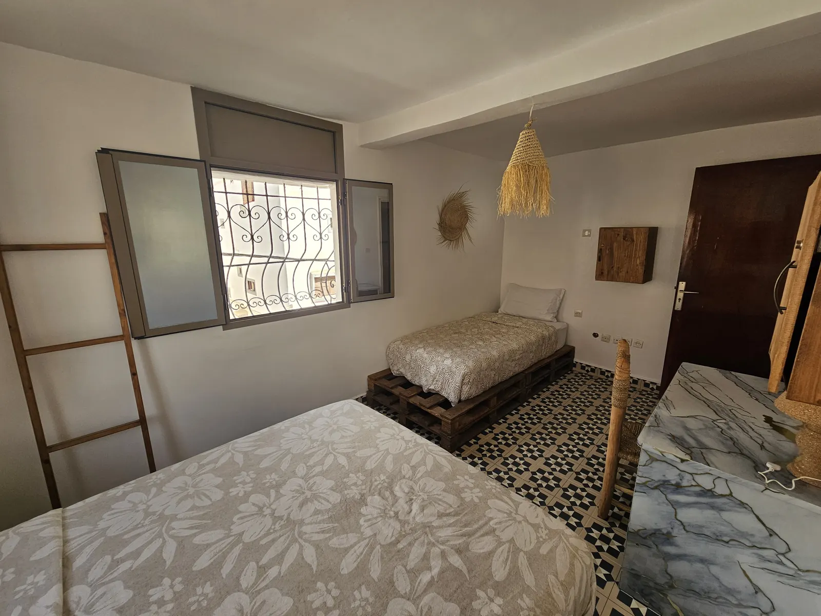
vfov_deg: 89.9
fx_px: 308
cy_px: 308
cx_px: 410
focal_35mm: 13
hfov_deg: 106.2
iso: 50
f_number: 2.2
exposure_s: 1/293
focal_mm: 2.2
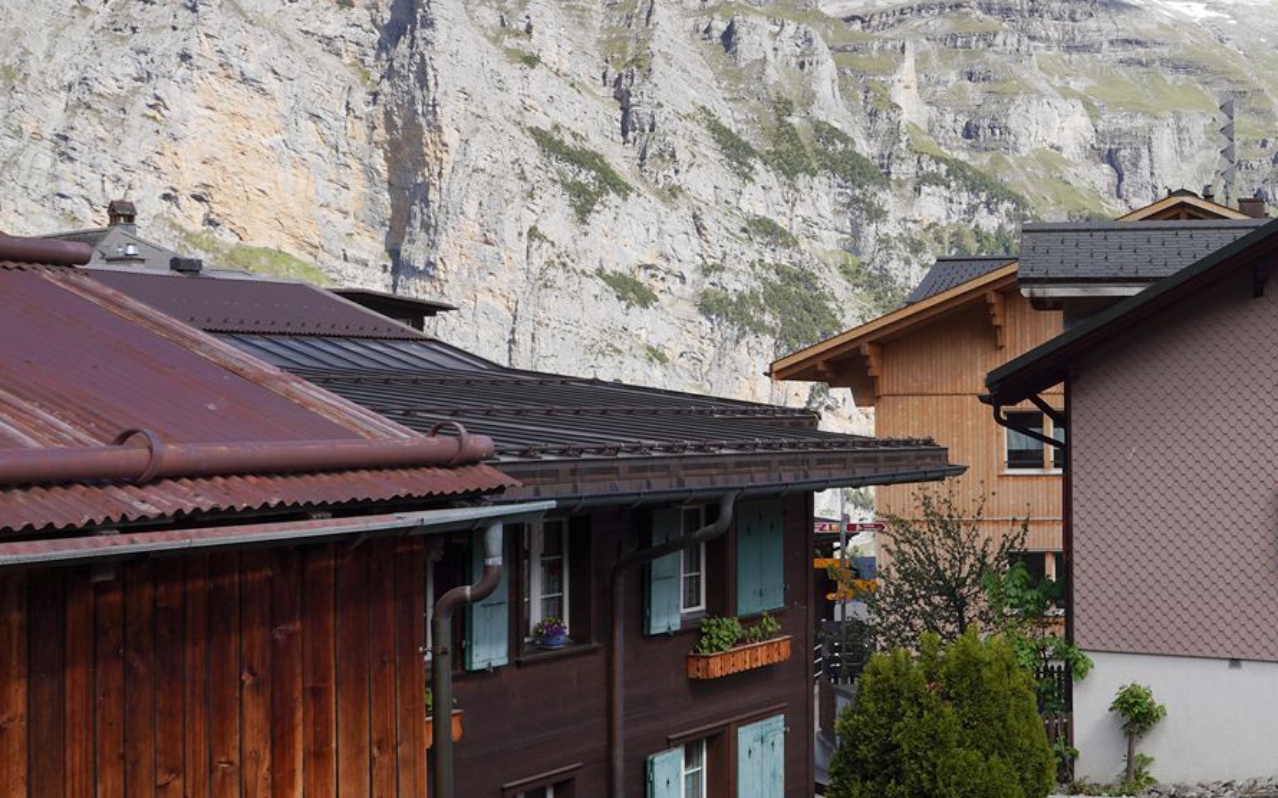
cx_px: 1077
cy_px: 346
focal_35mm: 55
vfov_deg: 23.5
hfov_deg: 35.3
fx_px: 1915
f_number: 13
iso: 100
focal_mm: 24
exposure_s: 1/100
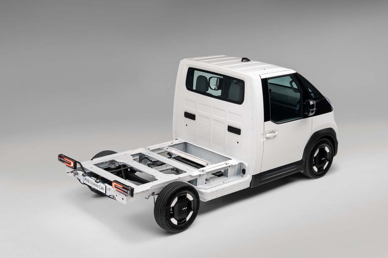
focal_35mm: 62
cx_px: 194
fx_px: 668
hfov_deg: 32.4
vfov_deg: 21.9
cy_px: 129
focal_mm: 62
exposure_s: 2
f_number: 13
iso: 100
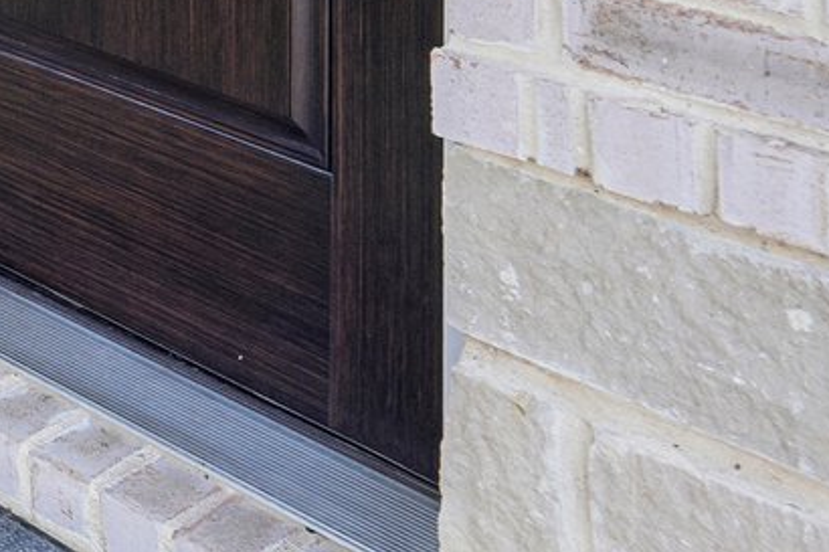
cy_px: -589
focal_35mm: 80
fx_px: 1841
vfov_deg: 14.0
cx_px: -780
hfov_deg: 18.2
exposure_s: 1/80
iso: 100
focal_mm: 16
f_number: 8
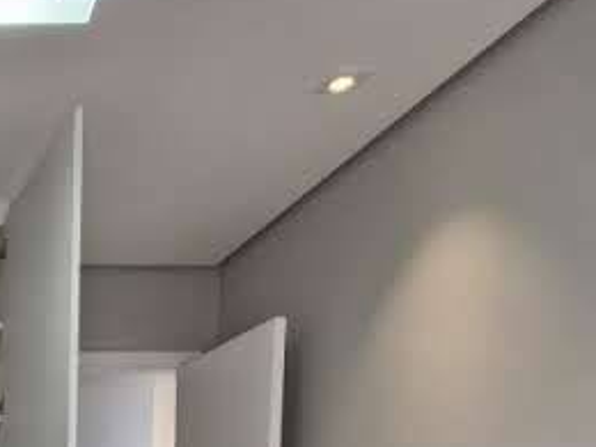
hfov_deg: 37.7
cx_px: -83
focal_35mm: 40
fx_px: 689
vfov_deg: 30.3
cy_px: 543
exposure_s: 1/60
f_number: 2.2
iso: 80
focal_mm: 1.74
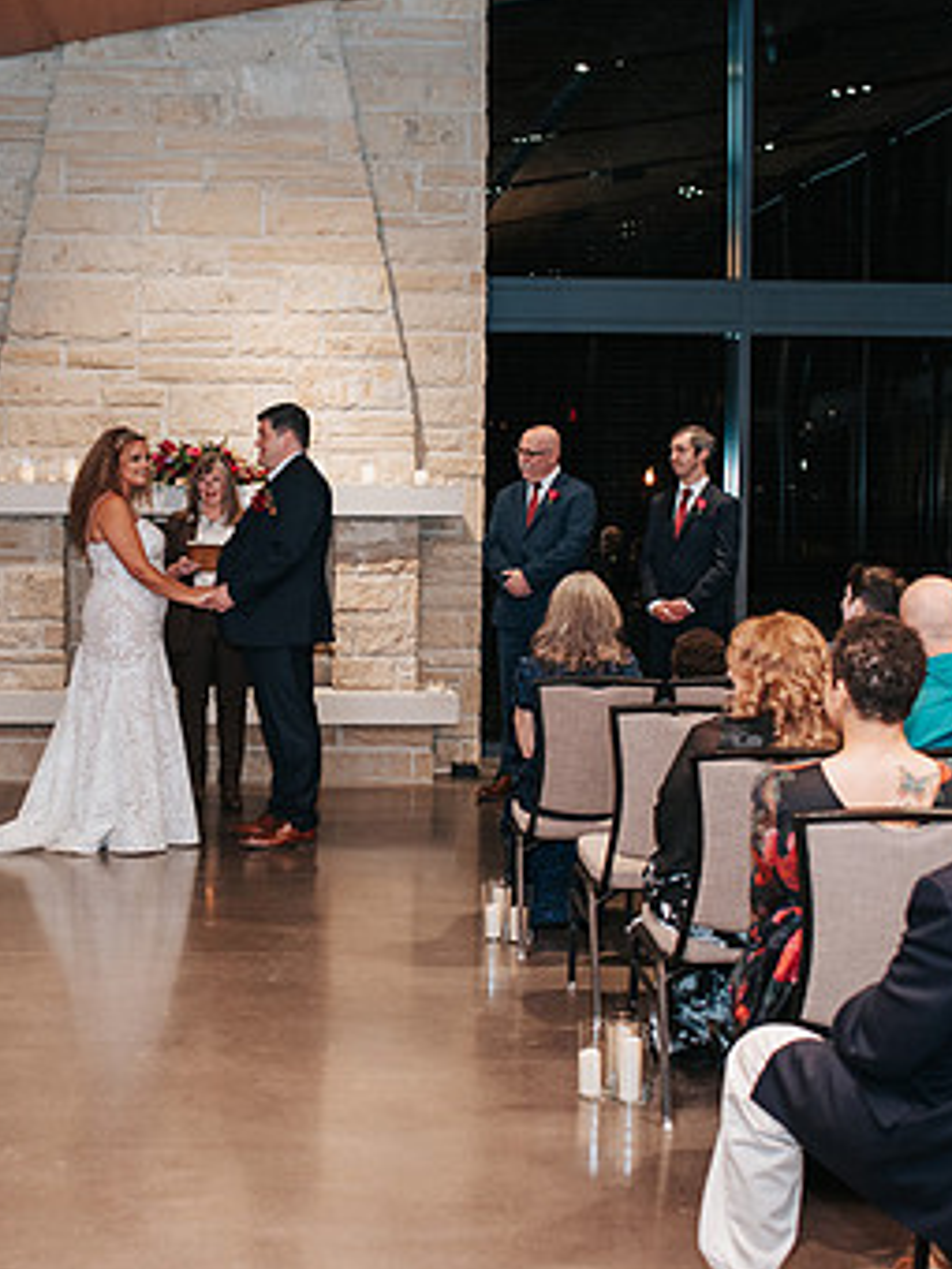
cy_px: 599
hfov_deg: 24.5
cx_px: 227
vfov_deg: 32.7
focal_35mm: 59
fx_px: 2163
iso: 1000
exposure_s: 1/200
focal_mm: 35
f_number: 2.8
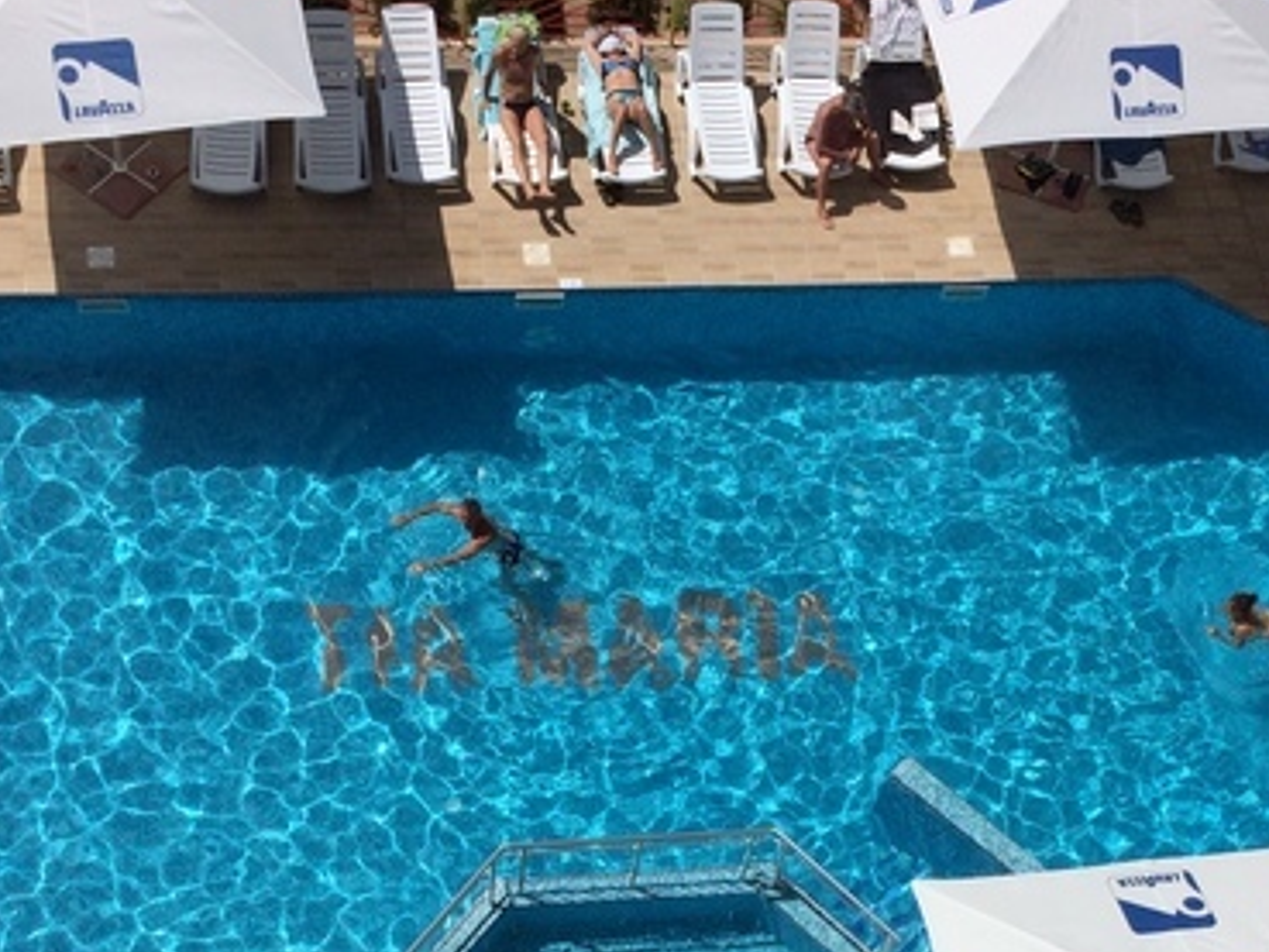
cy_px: 935
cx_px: 712
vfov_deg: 21.8
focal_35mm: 65
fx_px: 2384
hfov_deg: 29.8
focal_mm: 4.12
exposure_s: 1/5882
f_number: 2.2
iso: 40
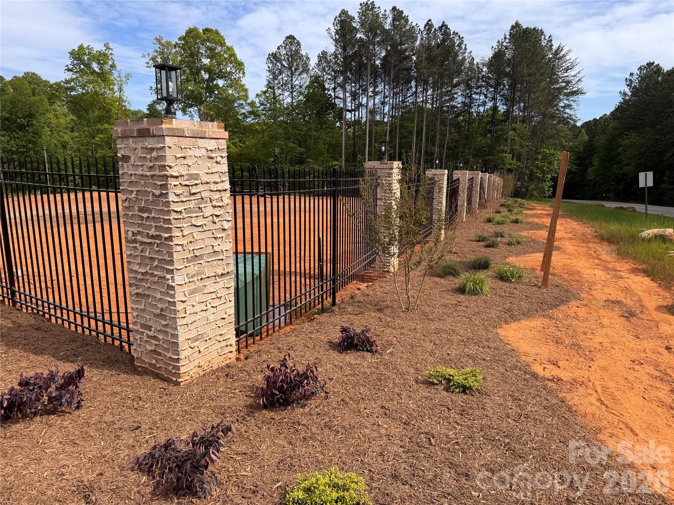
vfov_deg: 56.8
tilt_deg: -11.6
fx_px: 467
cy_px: 252
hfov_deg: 71.6
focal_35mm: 24
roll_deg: -0.8
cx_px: 337
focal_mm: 6.76
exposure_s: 1/2710
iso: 80
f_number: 1.78
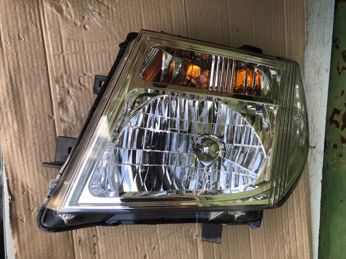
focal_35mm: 28
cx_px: 173
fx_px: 280
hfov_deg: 63.5
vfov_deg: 49.7
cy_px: 130
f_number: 1.8
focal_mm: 3.99
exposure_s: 1/198
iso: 20
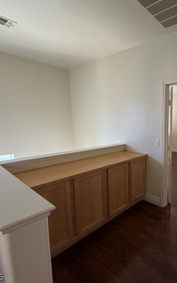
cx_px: 153
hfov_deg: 53.6
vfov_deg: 85.1
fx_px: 154
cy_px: 140
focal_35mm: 20
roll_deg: -0.3
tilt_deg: -6.4
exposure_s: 1/87
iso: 320
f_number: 2.2
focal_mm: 2.22
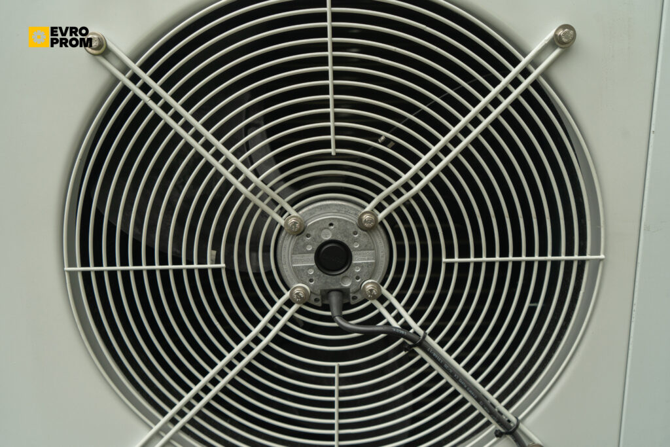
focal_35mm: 32
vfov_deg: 41.1
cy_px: 224
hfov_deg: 58.7
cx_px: 335
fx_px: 596
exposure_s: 1/100
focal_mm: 32
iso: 400
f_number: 5.6
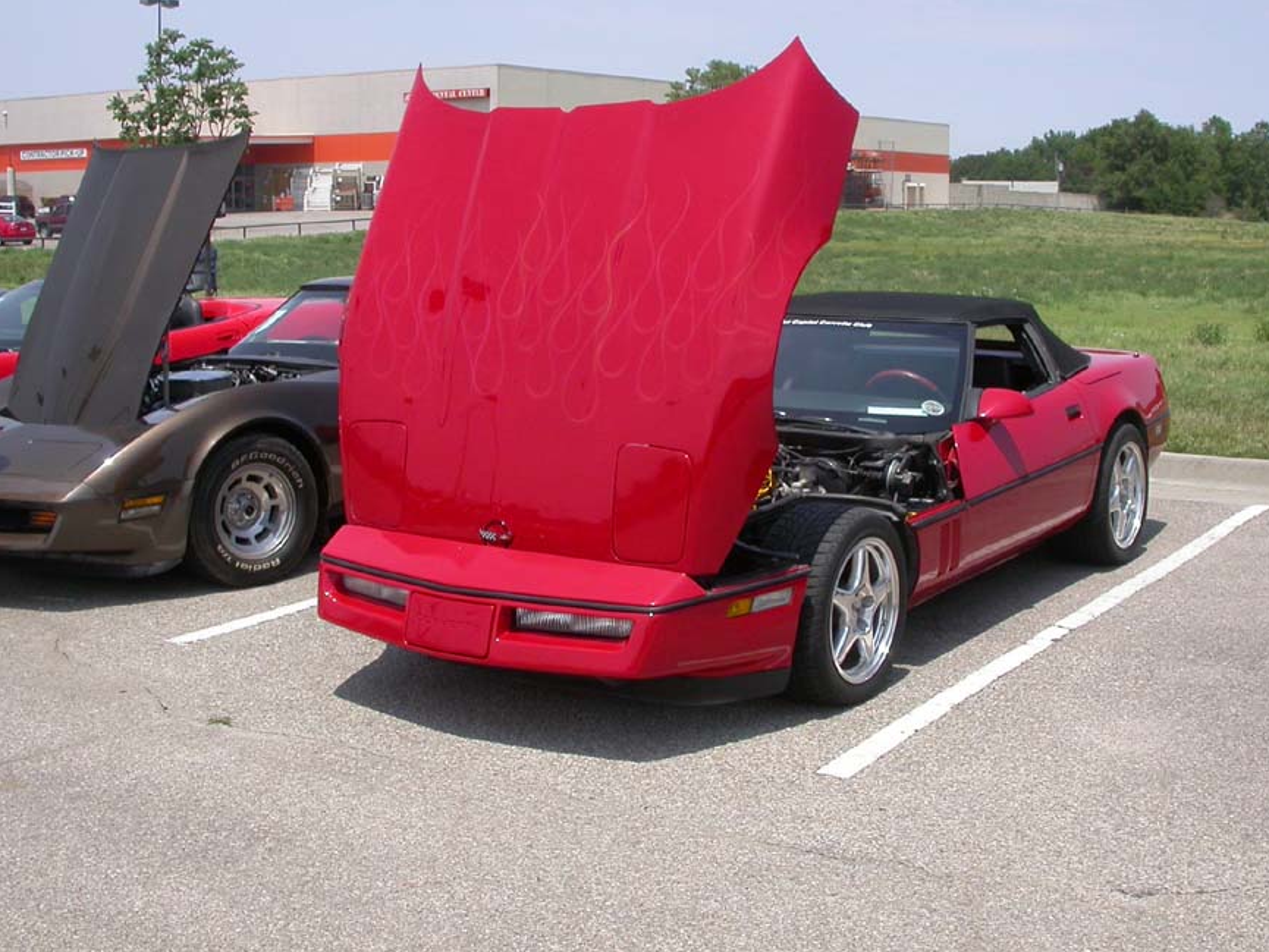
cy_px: 418
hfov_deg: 42.0
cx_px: 678
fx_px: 1650
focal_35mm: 45
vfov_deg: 32.2
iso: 100
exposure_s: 1/413
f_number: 6.7
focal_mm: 7.85
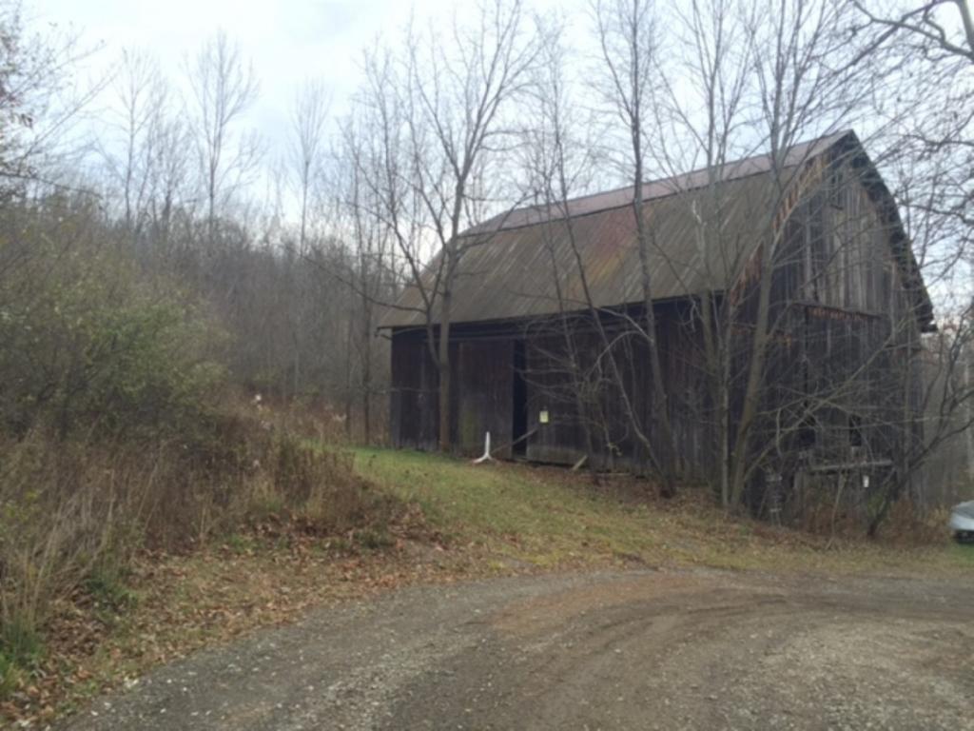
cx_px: 487
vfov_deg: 48.2
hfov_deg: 61.7
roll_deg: -1.7
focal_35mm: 29
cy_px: 366
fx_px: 816
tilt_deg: +4.0
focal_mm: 4.15
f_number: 2.2
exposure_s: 1/150
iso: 32
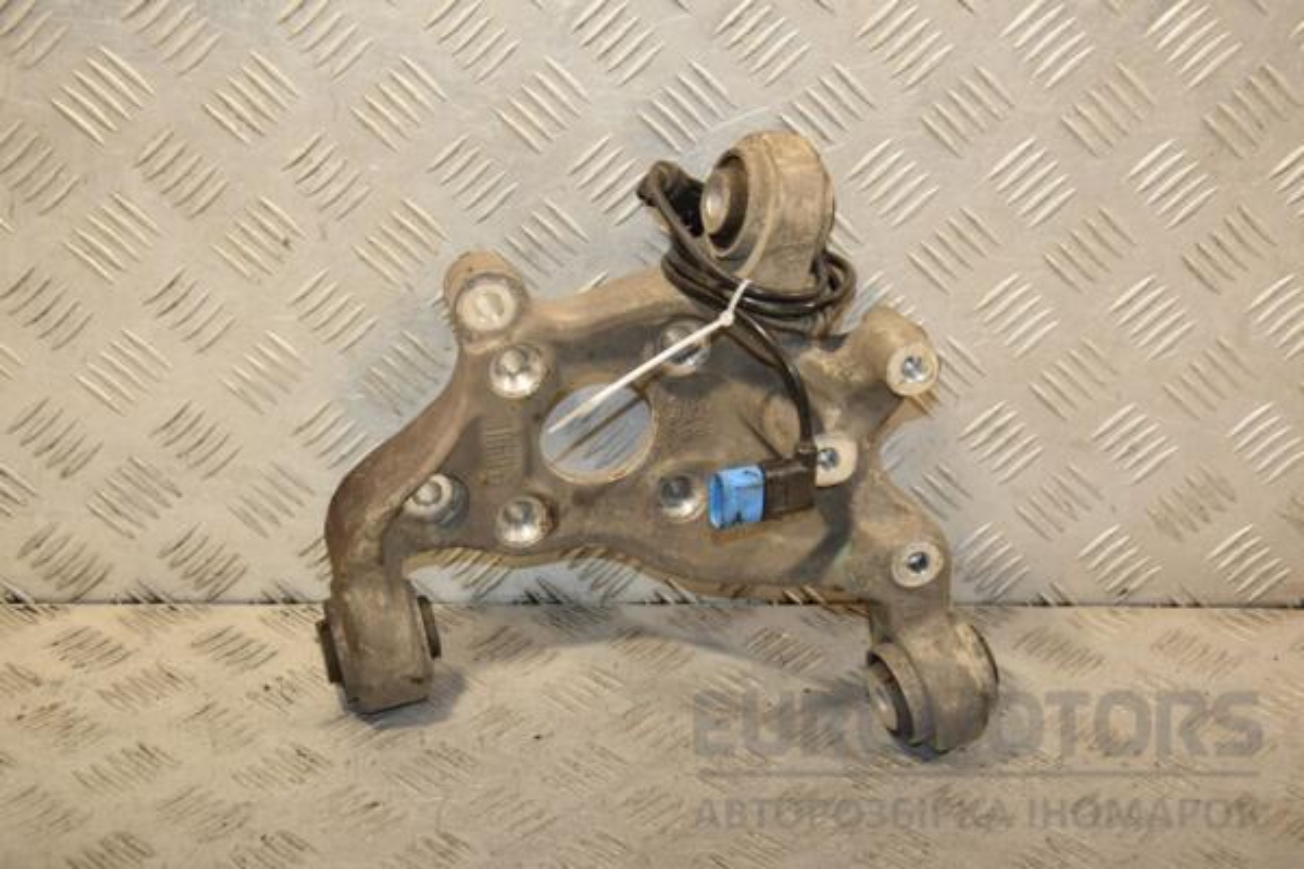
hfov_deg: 28.1
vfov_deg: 18.9
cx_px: 652
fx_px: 2608
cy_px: 434
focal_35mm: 72
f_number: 5.6
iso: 800
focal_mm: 48
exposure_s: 1/200
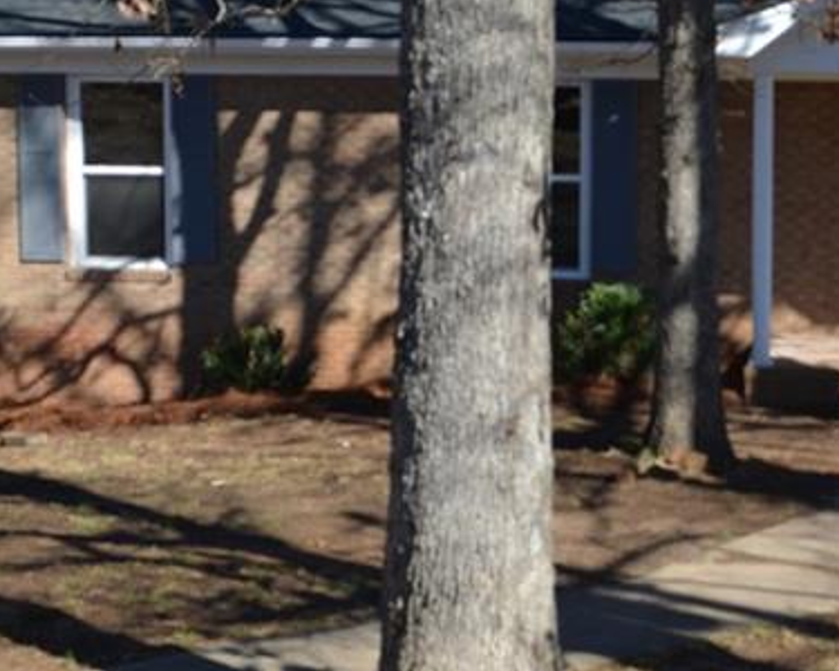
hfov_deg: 26.8
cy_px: 249
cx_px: 709
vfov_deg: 22.1
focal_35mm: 69
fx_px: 1713
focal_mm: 18
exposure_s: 1/250
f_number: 8
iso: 125
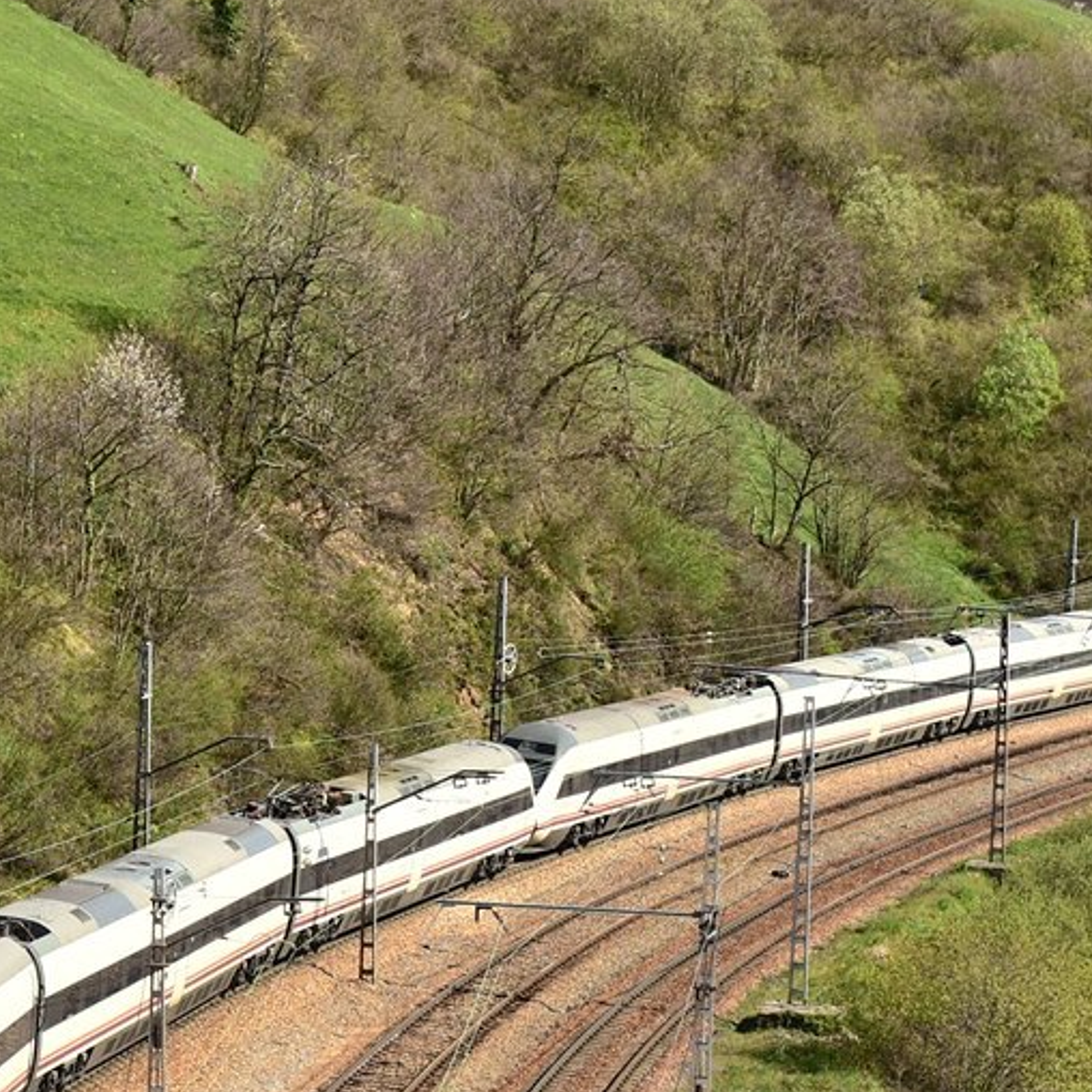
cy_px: 846
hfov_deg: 14.0
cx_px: 279
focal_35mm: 124
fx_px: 4426
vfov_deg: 14.0
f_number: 7.1
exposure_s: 1/640
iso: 100
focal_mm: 26
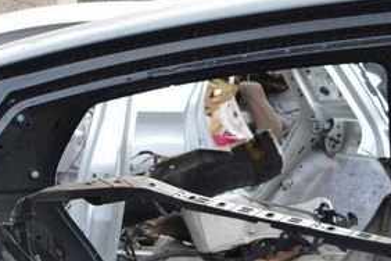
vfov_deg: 13.3
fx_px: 1064
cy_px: 380
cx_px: -108
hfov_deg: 19.3
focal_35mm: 98
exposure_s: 1/125
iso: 250
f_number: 5.6
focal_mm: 18
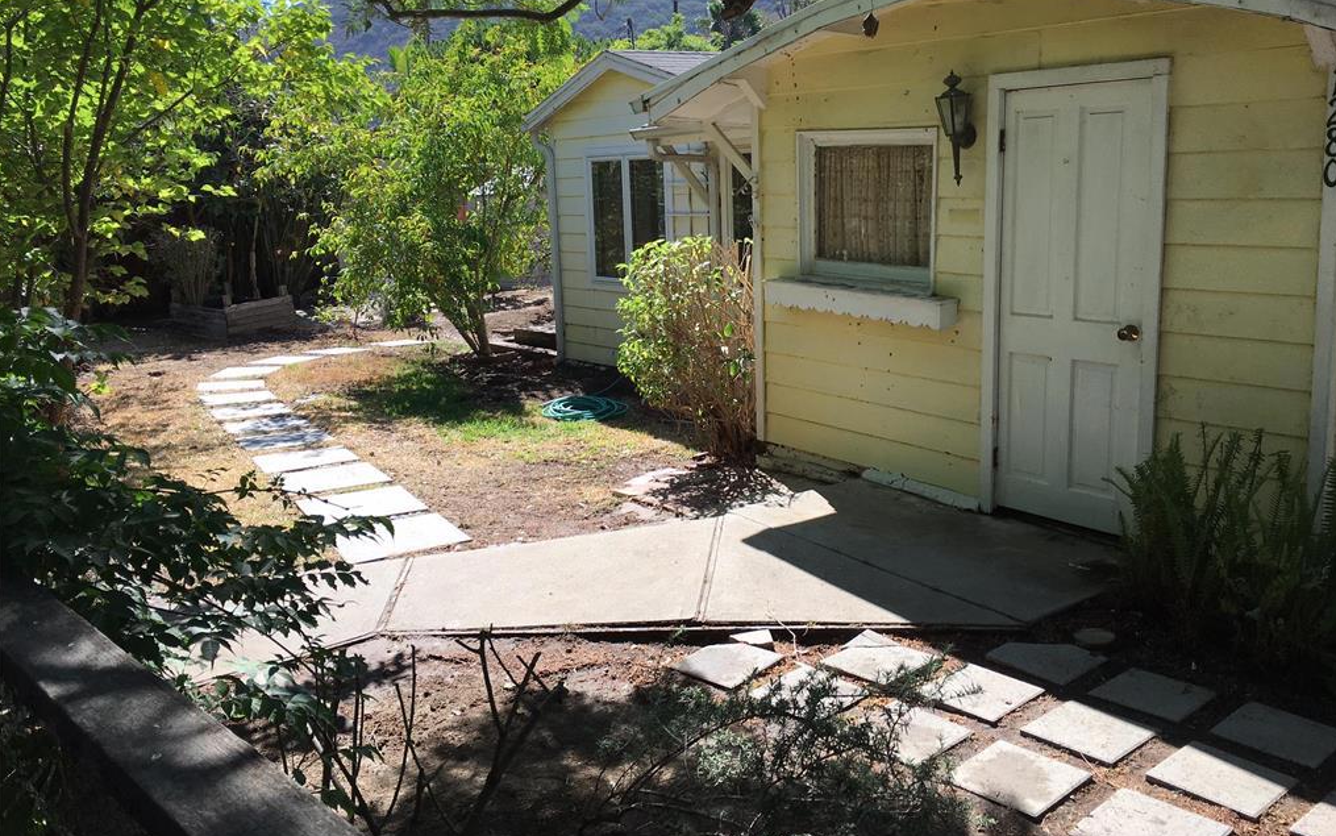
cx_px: 669
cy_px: 388
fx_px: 1129
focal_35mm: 31
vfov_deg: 40.6
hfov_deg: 61.2
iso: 25
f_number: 2.2
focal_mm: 4.15
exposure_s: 1/793
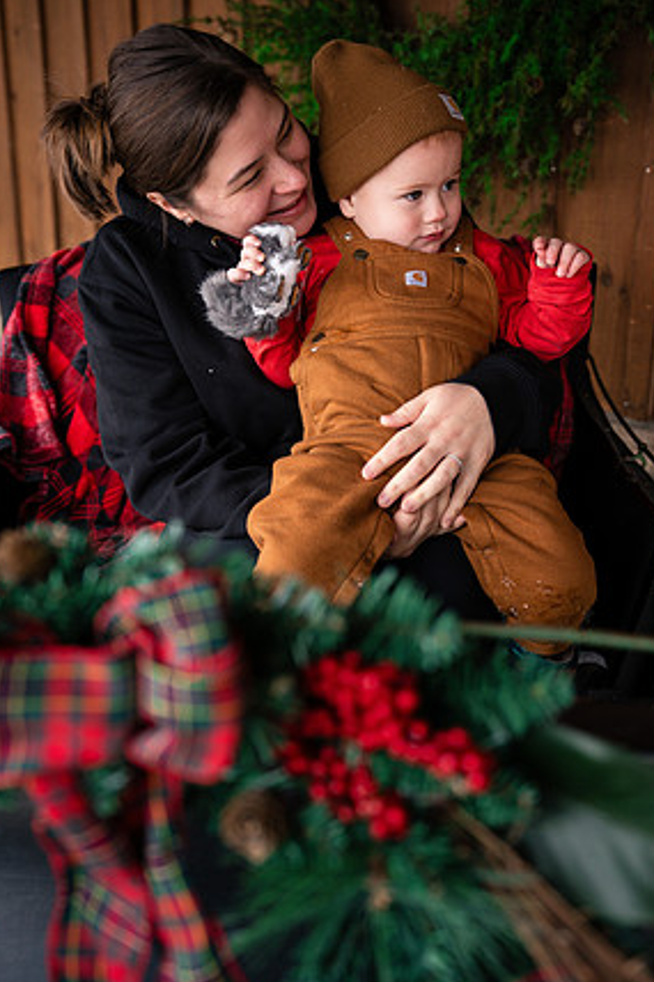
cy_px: 473
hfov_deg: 33.4
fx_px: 1091
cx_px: 333
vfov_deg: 48.5
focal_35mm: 40
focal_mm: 38
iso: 320
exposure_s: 1/250
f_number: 3.2
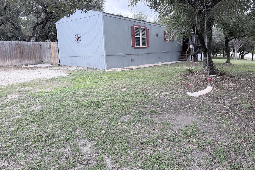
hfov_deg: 71.5
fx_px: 177
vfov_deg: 51.2
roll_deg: +4.2
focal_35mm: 25
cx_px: 128
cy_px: 76
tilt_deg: -8.2
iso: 100
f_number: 1.78
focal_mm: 6.76
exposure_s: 1/750
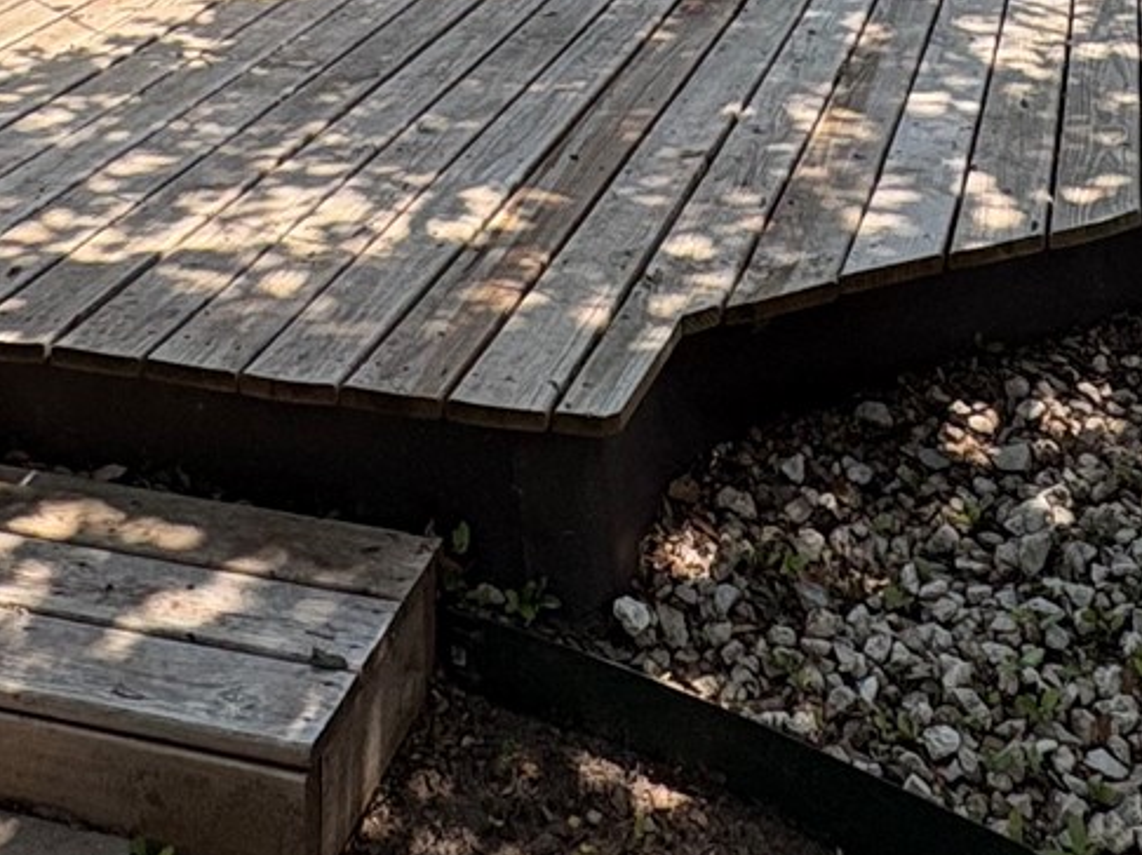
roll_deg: +0.4
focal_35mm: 59
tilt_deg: +4.0
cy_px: -688
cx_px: 522
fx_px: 1945
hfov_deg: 32.7
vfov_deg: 18.9
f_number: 2.2
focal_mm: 2.22
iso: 40
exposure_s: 1/749
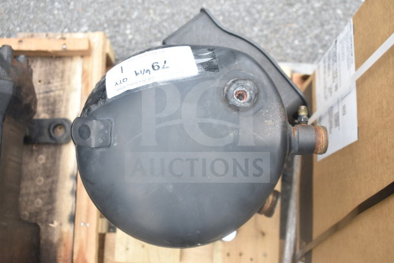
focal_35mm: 44
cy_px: 132
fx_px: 476
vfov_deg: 30.9
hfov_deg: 45.0
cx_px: 197
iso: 200
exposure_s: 1/100
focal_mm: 29
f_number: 5
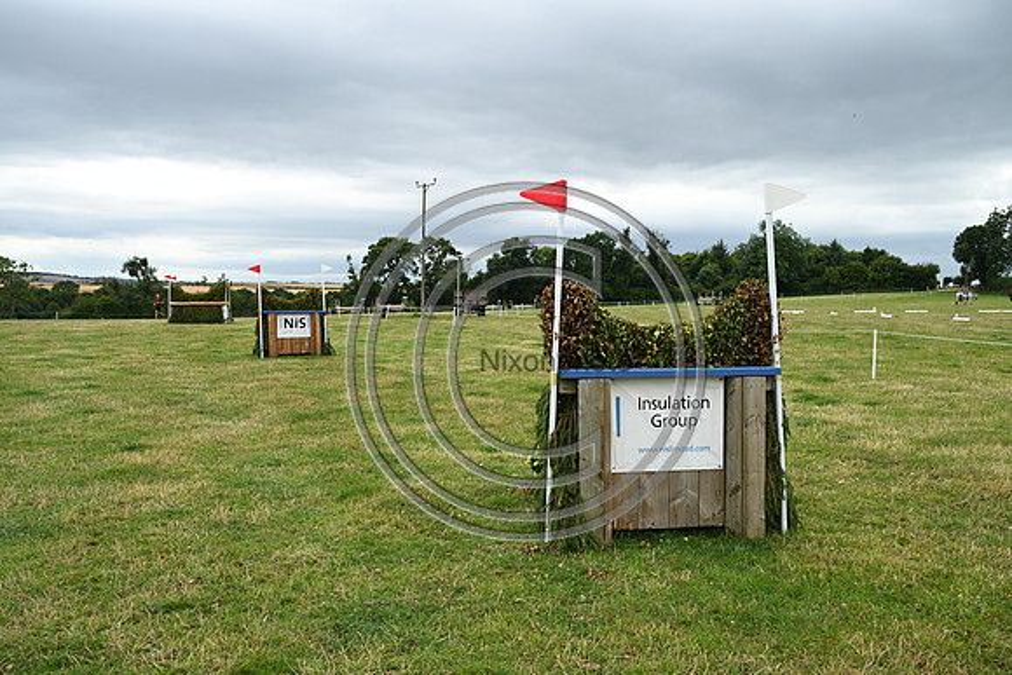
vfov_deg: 38.9
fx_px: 956
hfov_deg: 55.8
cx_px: 506
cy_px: 338
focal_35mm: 34
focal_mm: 34
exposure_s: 1/800
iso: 560
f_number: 5
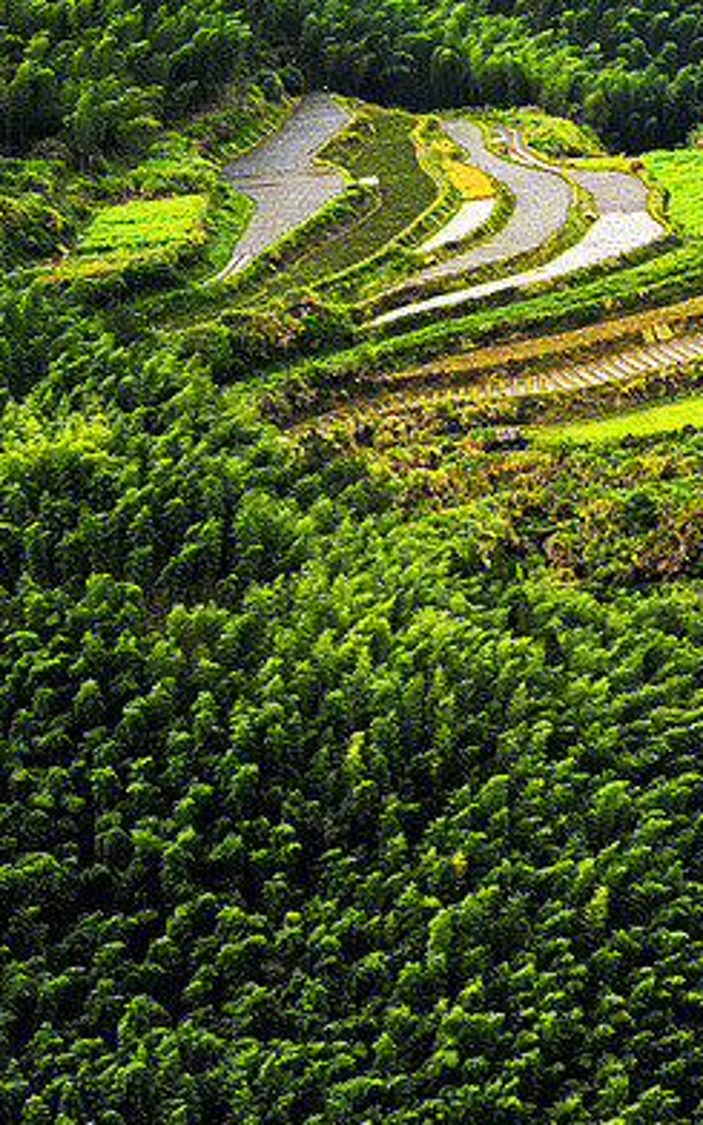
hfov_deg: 8.8
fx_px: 4445
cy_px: 700
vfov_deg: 14.4
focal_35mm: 145
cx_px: 1096
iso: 200
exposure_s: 1/4329
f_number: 1.6
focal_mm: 8.5
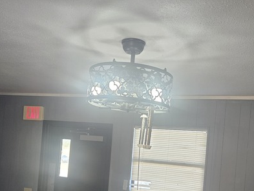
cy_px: 156
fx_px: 286
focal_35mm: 39
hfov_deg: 47.8
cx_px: 137
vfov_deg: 35.5
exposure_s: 1/170
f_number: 1.7
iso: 250
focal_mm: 6.3
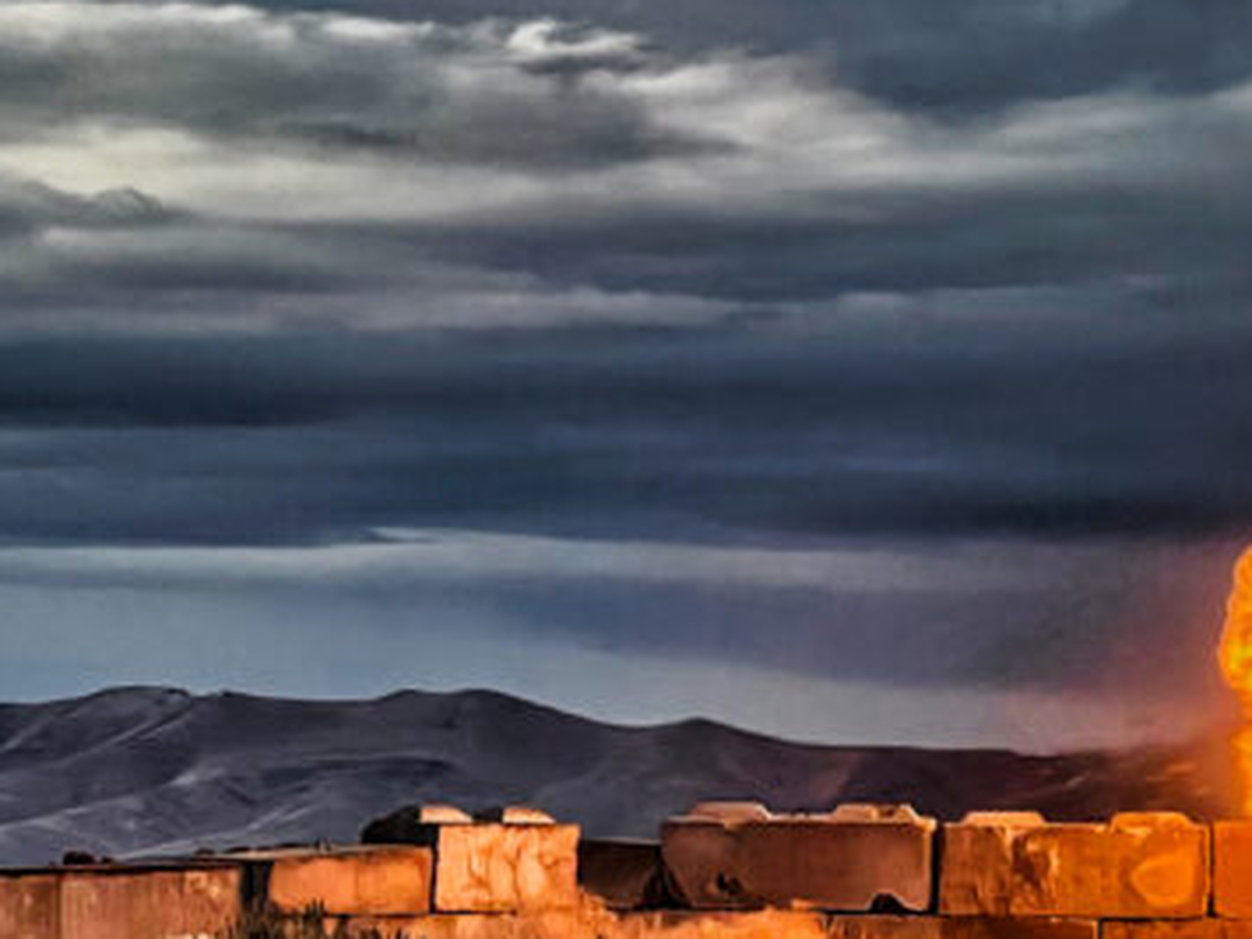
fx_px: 6655
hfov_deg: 10.7
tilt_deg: +1.0
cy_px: 640
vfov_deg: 8.1
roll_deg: +0.7
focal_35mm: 184
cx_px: 1118
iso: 20
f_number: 2.2
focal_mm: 7.5
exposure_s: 1/469
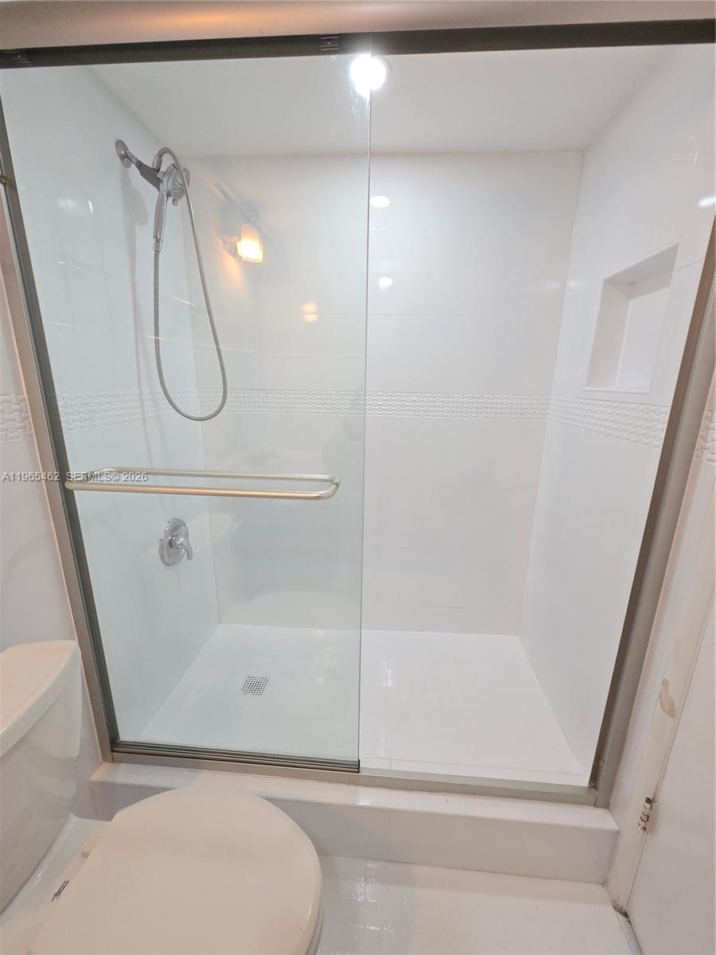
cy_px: 478
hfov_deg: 89.9
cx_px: 358
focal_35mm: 13
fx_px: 359
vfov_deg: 106.2
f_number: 2.2
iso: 100
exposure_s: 1/60
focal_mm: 1.7
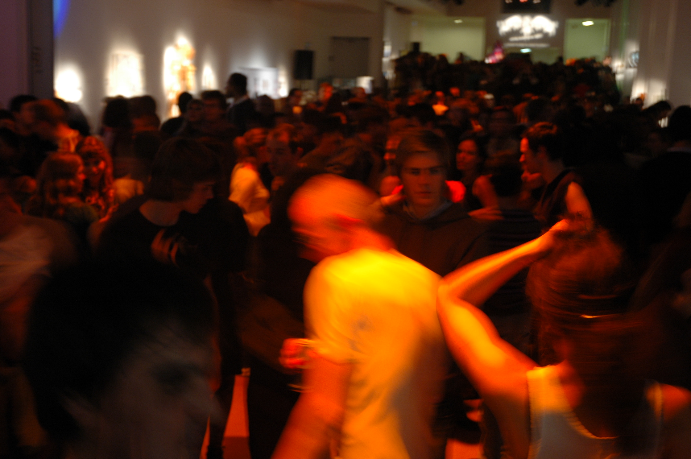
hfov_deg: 35.1
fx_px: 1093
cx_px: 346
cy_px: 230
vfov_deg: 23.7
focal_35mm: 57
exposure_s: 1/8
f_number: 4.2
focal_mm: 38
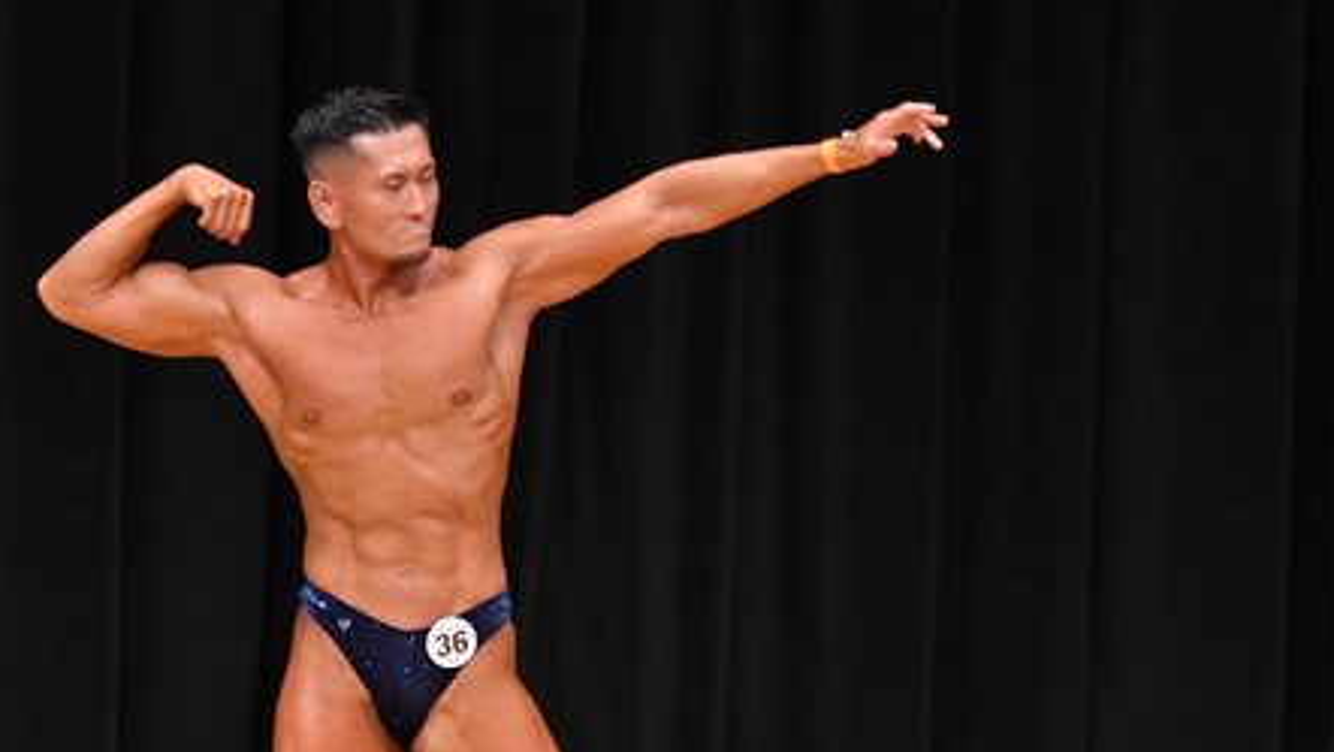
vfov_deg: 2.9
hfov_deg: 5.2
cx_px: 512
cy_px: 598
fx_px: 14614
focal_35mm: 413
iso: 4000
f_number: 5.6
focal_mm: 150
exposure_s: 1/400
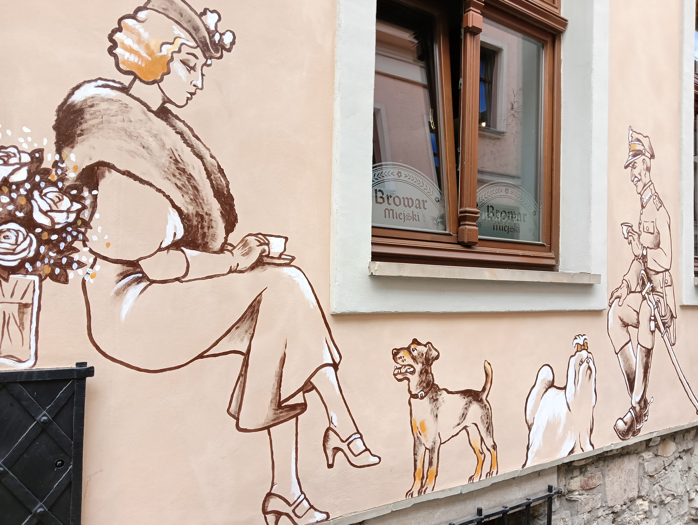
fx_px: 545
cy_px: 262
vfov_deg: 51.5
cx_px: 349
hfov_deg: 65.2
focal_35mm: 27
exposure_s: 1/100
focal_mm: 4.05
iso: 50
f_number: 1.8
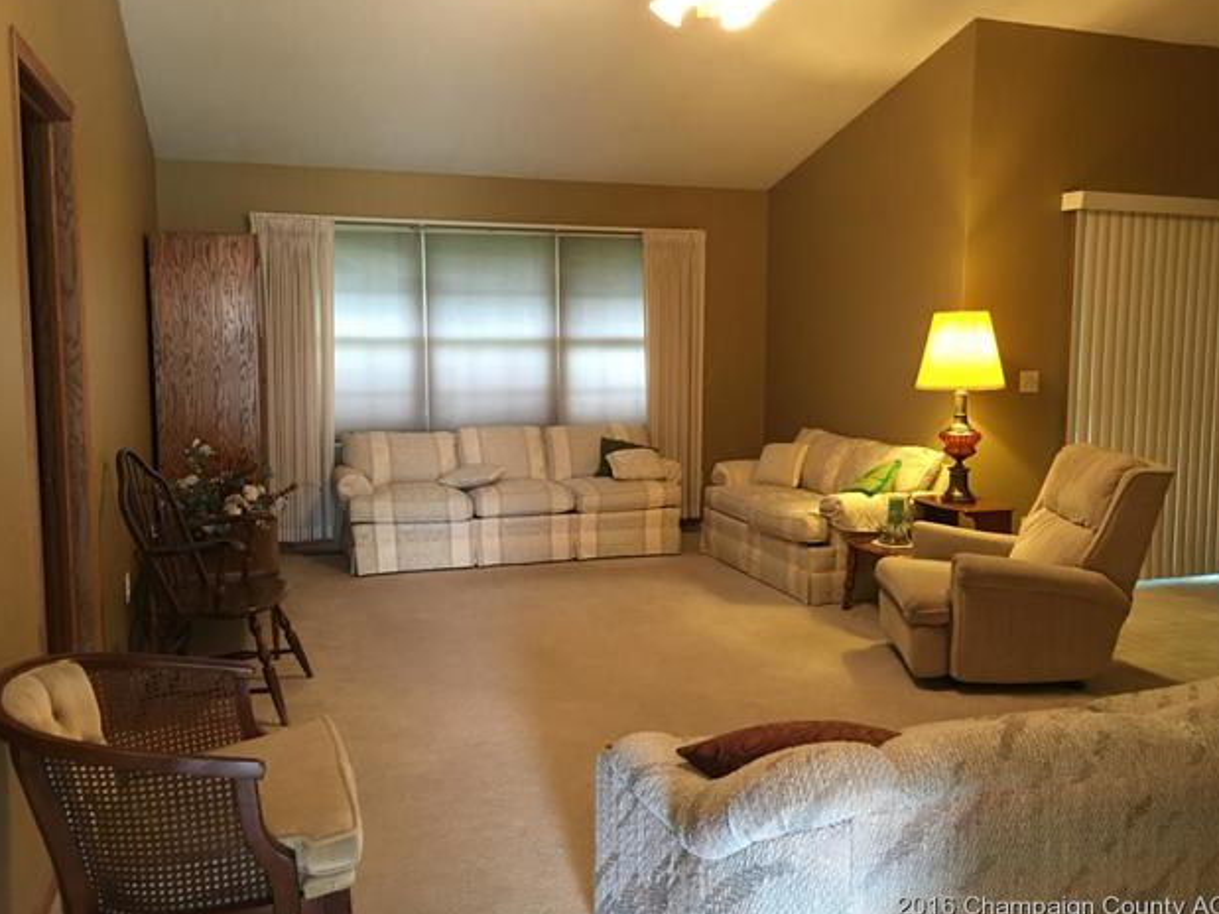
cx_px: 618
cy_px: 447
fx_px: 1056
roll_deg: -2.4
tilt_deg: -4.2
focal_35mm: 30
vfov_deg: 46.8
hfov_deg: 60.0
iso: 100
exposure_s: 1/10
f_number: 2.2
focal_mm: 4.15
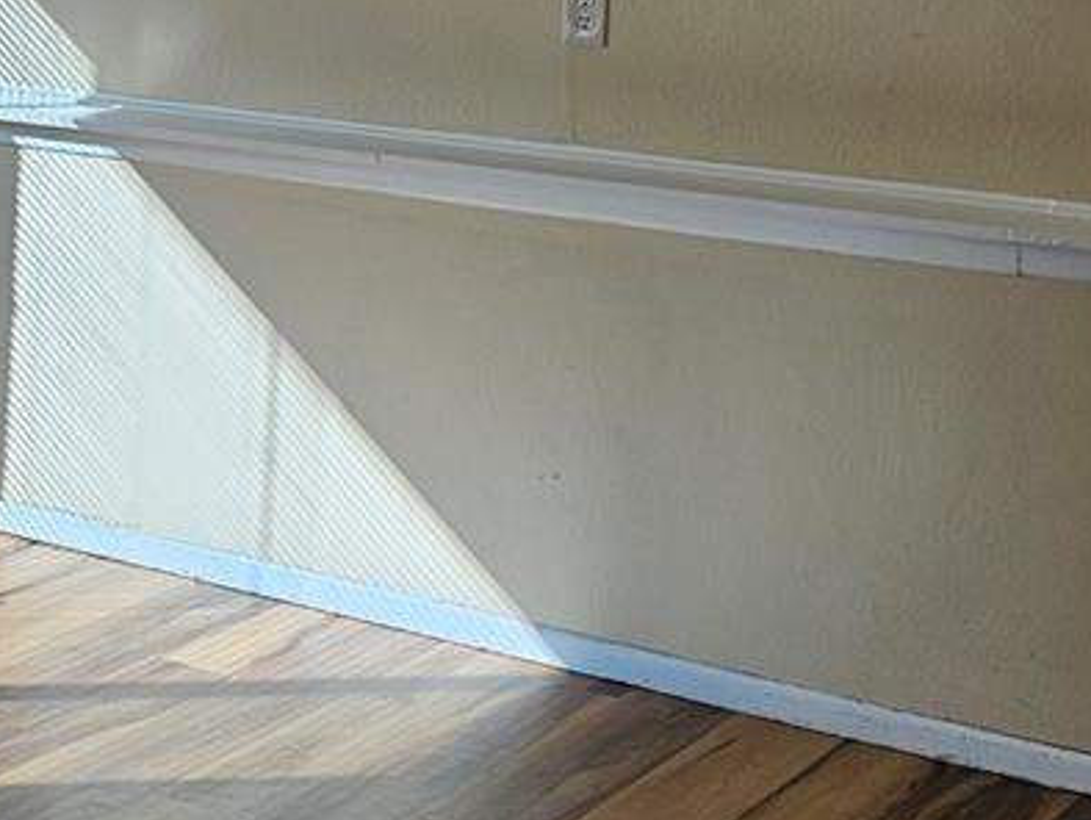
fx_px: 2649
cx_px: 233
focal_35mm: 84
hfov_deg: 23.0
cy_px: 66
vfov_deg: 17.3
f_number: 1.7
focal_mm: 6.3
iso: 32
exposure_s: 1/180
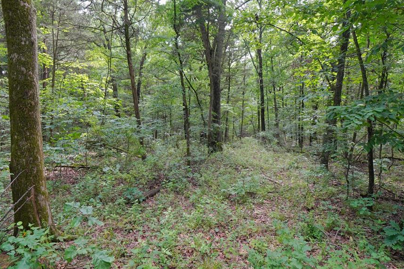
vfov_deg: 62.9
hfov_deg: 85.1
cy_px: 124
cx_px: 189
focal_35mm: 20
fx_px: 220
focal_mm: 11
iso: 400
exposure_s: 1/160
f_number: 4
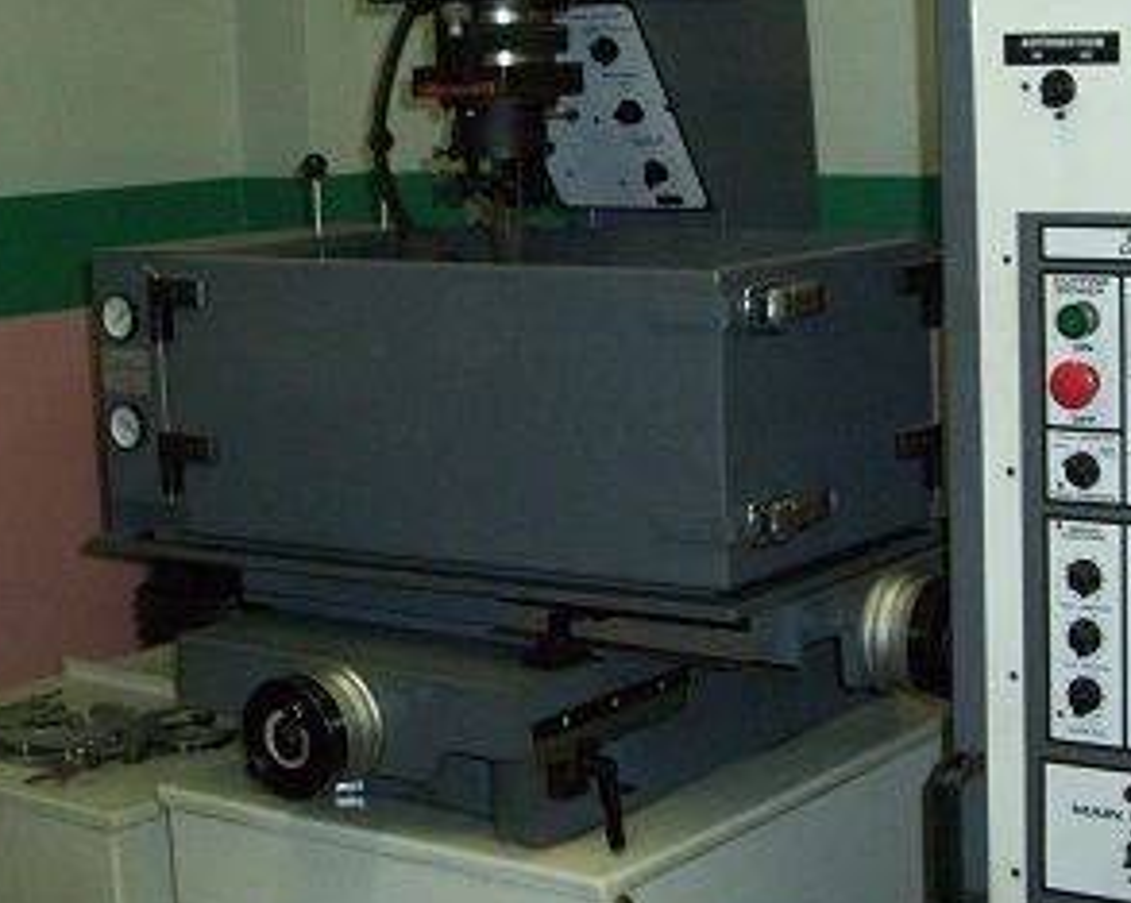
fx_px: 2275
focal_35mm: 68
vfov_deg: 22.5
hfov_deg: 27.7
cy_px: 459
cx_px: 787
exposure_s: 1/40
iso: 200
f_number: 2.9
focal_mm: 5.7
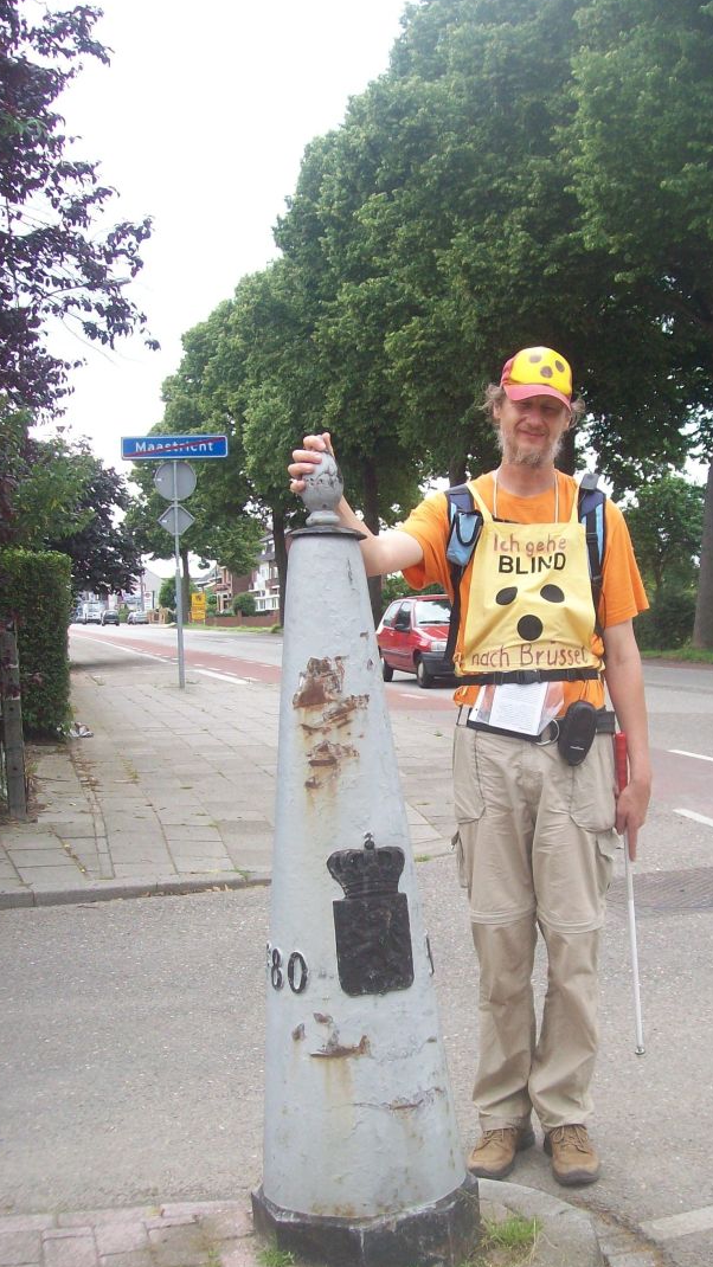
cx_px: 457
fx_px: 1479
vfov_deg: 46.3
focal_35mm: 44
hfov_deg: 27.0
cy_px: 693
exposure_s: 1/296
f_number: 2.7
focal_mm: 6
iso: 80
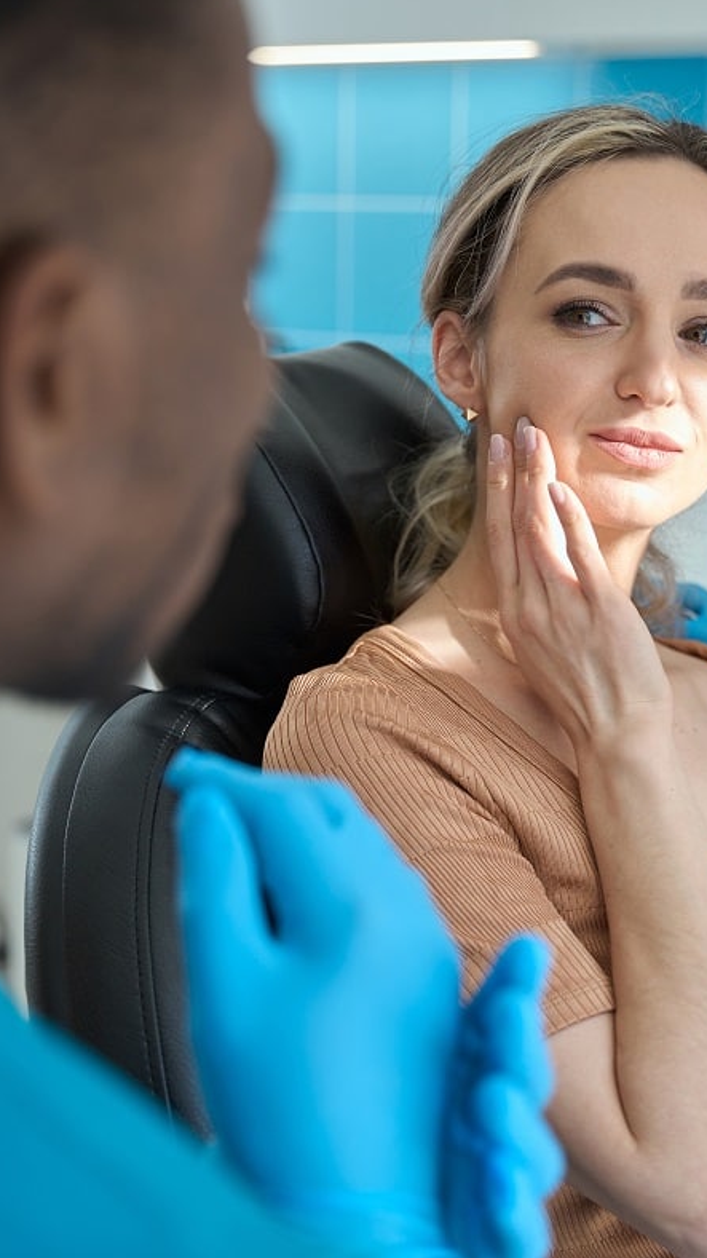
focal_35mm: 68
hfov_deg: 17.7
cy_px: 621
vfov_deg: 31.1
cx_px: 458
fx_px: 2261
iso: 320
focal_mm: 42.5
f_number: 2.8
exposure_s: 1/250
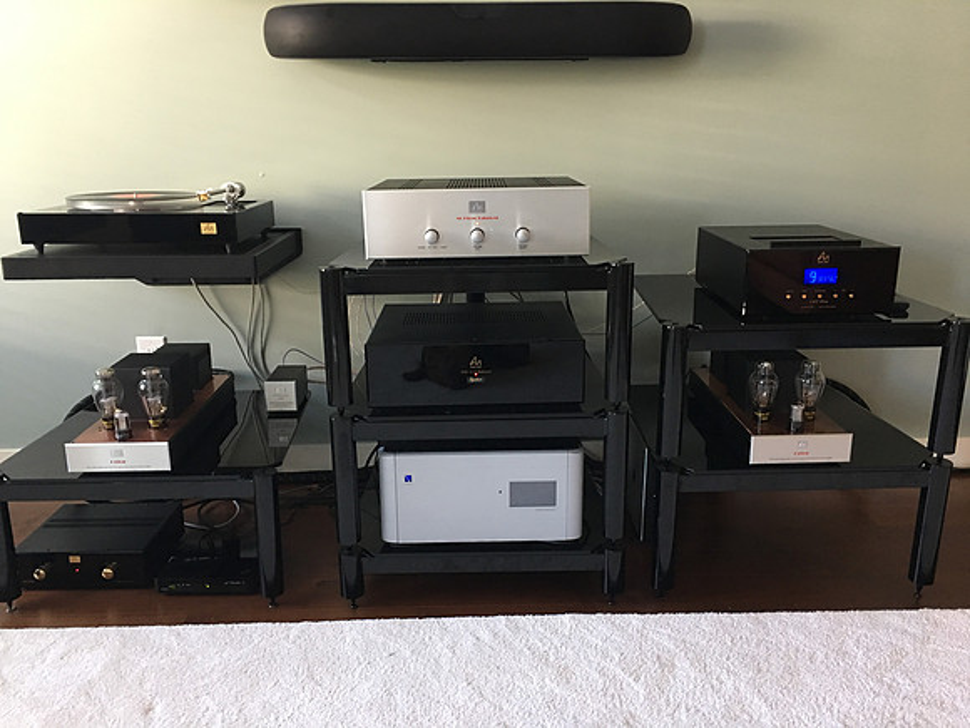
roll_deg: -1.0
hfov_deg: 61.7
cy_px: 364
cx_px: 485
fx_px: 813
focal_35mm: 29
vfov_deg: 48.2
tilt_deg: -14.3
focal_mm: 4.15
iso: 100
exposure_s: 1/10
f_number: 2.2
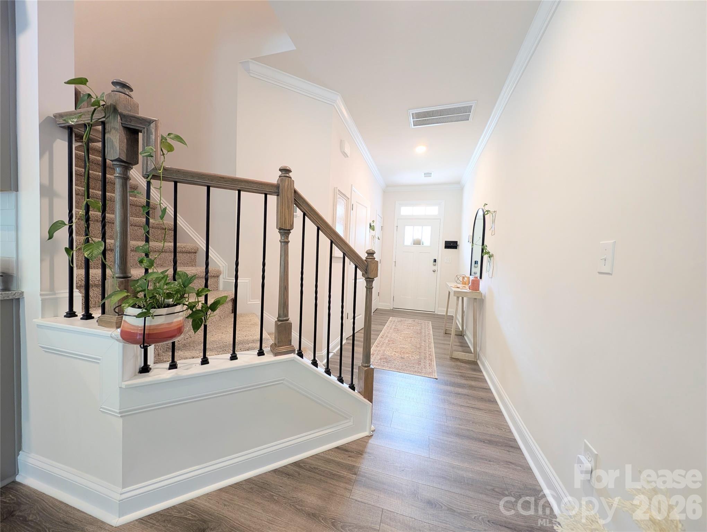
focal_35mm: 12
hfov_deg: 110.5
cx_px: 354
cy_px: 266
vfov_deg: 94.6
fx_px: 245
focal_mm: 2.23
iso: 101
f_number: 1.95
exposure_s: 1/40
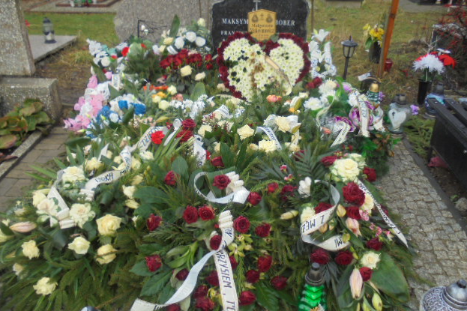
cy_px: 132
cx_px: 238
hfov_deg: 60.3
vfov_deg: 42.2
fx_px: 402
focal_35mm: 31
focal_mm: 5.3
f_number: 3.7
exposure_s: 1/100
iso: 100
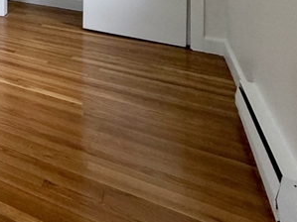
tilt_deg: -0.1
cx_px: -189
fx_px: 412
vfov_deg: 24.2
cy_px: -104
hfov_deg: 25.1
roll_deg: -0.4
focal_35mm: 48
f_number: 2.2
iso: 200
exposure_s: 1/120
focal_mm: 2.22
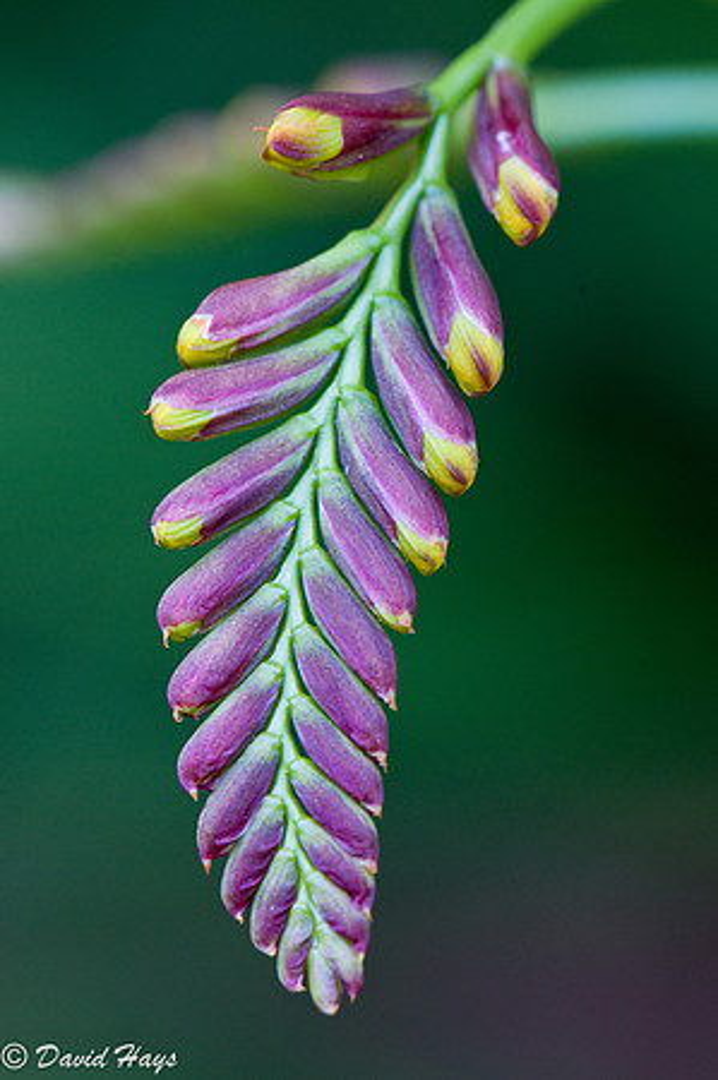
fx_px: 4722
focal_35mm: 158
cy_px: 540
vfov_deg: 13.1
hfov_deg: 8.7
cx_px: 359
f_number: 14
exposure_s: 1/10
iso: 500
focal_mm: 105
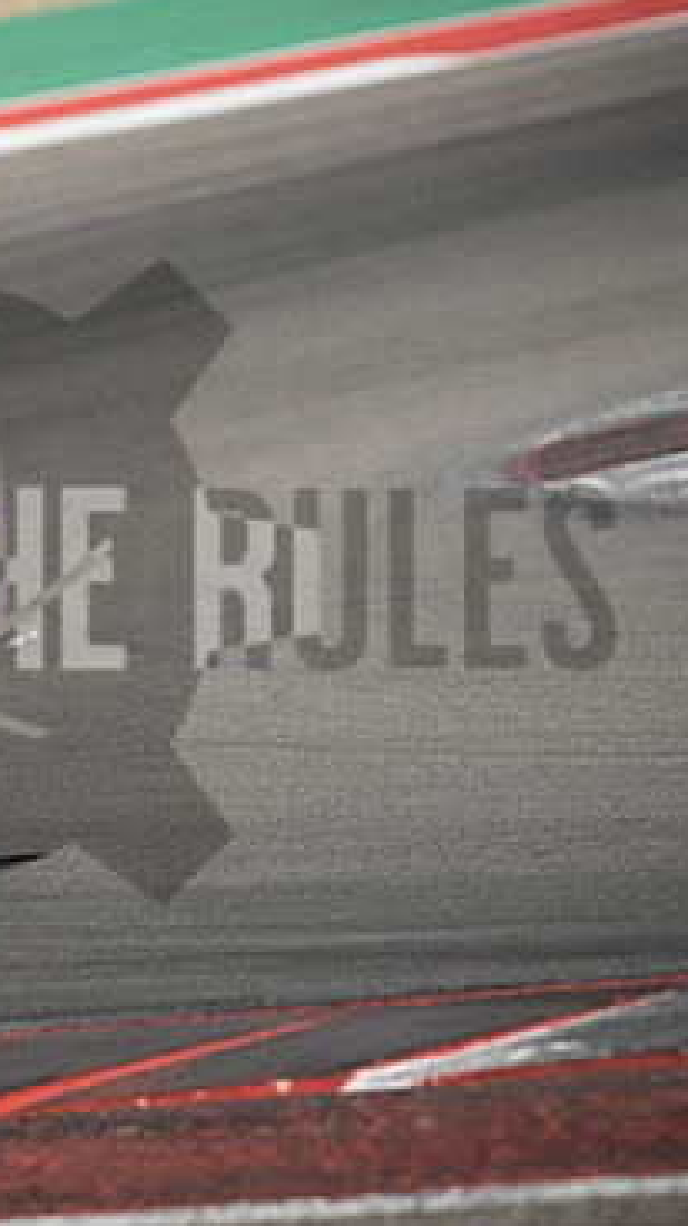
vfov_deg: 4.3
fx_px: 16145
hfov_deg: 2.4
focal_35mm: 497
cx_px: -90
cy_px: 583
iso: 125
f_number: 2.8
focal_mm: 200
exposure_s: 1/2000
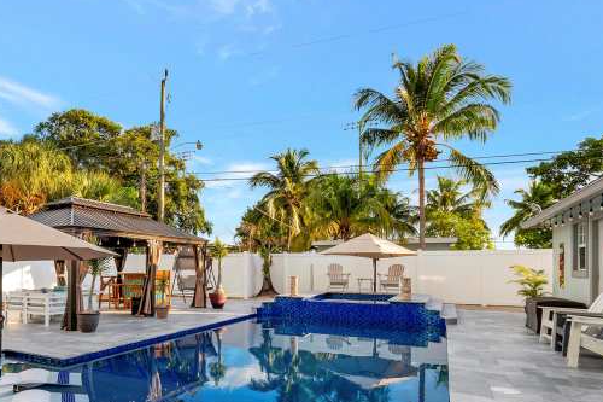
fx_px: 402
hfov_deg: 70.4
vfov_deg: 52.1
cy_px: 269
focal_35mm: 24
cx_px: 176
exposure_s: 1/125
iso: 500
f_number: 8
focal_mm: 10
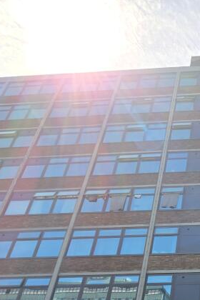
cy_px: 273
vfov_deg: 50.4
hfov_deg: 32.3
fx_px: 275
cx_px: 246
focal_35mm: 33
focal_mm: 2.2
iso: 50
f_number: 2.2
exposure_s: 1/654
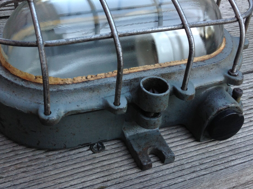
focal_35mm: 50
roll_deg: -3.9
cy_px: 56
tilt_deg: -35.5
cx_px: 104
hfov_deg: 38.1
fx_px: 365
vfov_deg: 28.8
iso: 64
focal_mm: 4.28
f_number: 2.4
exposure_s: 1/60
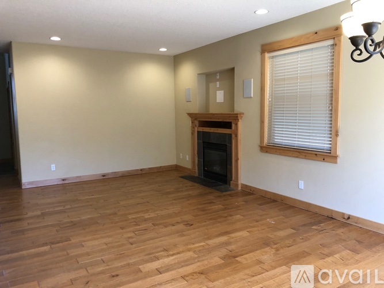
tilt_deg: -6.3
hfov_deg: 63.5
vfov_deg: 49.7
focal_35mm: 28
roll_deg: +1.2
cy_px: 144
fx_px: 311
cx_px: 192
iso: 32
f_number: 1.8
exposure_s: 1/30
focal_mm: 4
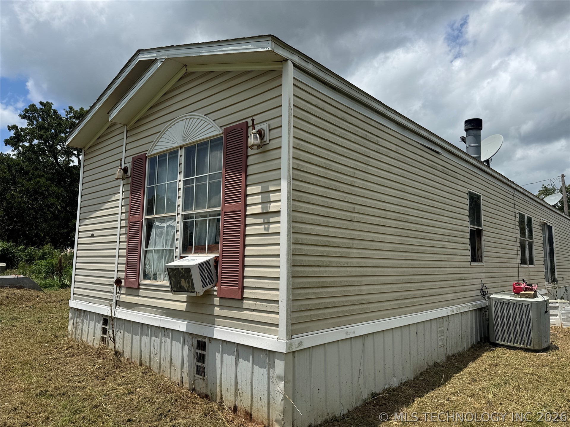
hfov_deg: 71.6
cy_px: 214
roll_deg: -1.7
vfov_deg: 56.8
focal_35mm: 24
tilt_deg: +8.2
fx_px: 395
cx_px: 285
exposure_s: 1/6410
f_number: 1.78
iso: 80
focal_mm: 6.76
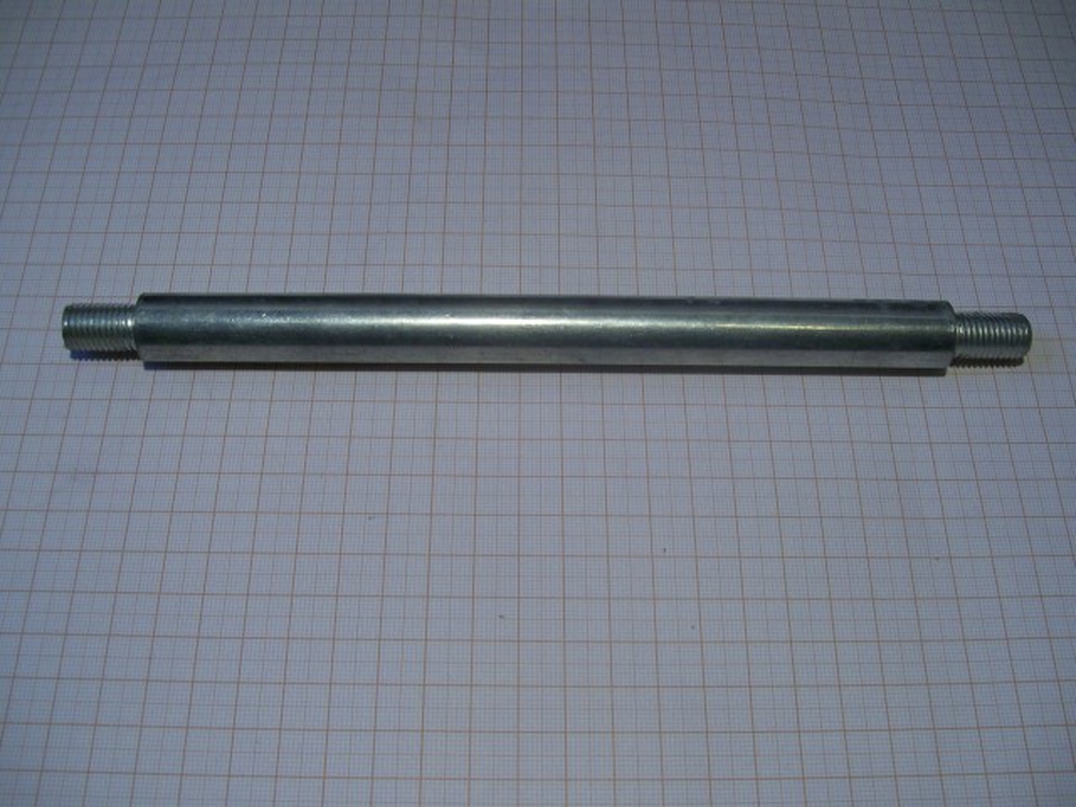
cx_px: 538
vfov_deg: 39.7
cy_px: 404
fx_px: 1119
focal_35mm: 36
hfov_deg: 51.4
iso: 80
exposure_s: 1/55.5
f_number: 2.7
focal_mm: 6
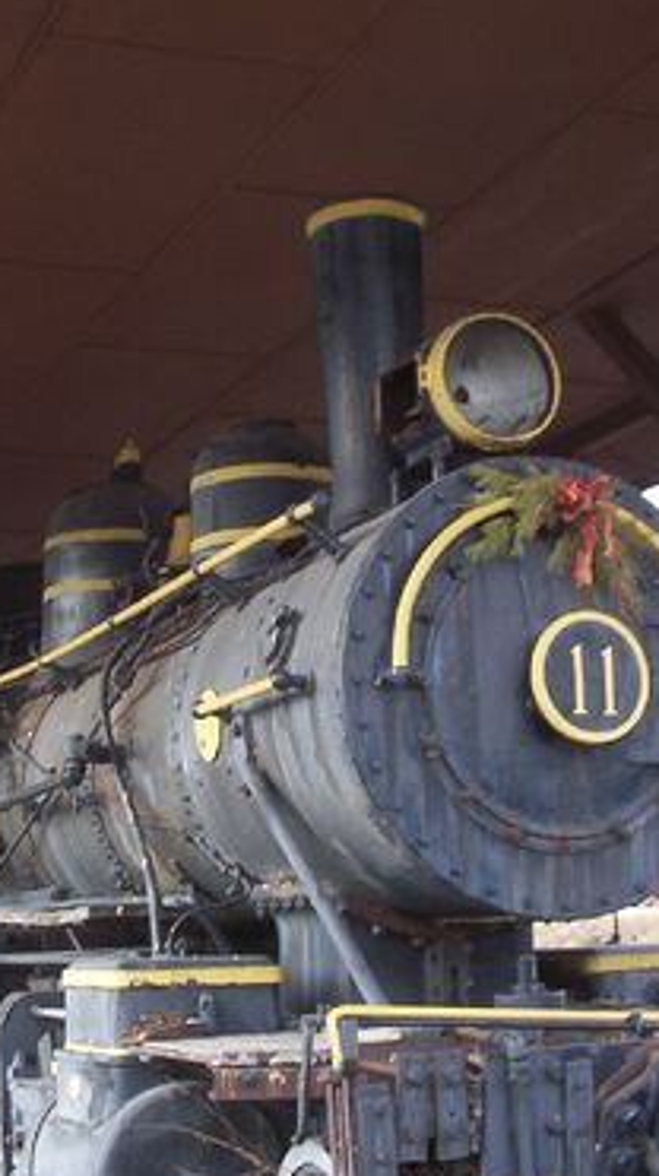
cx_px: 247
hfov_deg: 19.6
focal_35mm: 61
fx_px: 1900
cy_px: 629
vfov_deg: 34.4
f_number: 4.5
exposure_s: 1/39.2
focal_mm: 6
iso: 100
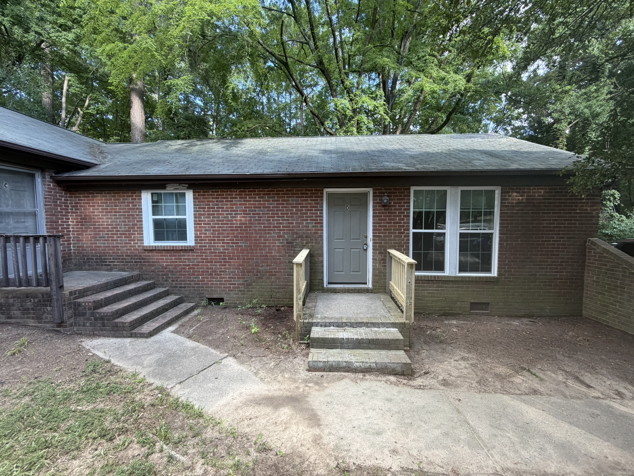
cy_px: 238
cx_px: 317
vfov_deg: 85.7
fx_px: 256
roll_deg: +0.0
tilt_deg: -2.8
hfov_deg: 102.1
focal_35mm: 14
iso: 125
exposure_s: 1/121
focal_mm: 2.22
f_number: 2.2
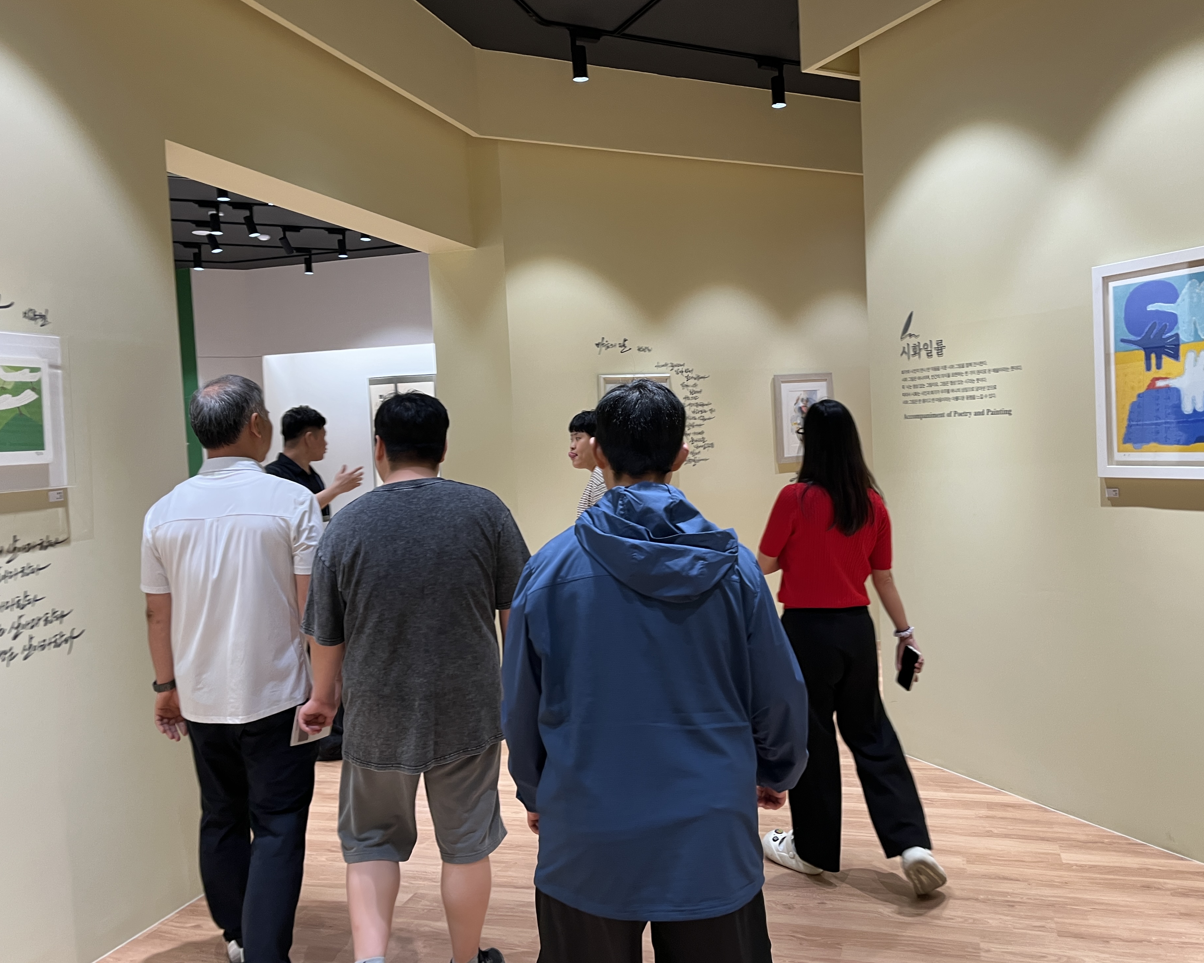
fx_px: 998
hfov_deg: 62.1
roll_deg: +0.3
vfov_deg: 51.5
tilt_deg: -1.1
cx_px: 641
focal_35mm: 28
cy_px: 485
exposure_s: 1/60
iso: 80
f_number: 1.6
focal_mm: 5.1
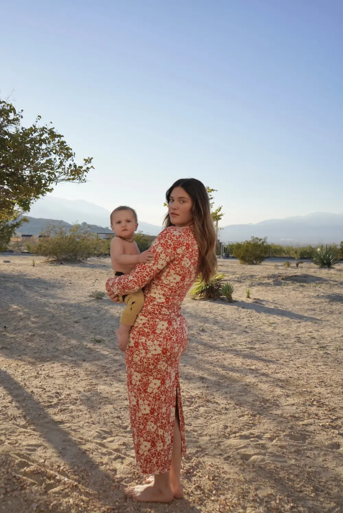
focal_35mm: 32
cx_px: 172
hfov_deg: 41.2
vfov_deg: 58.7
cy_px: 256
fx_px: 456
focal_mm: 32
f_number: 4.5
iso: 100
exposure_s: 1/500
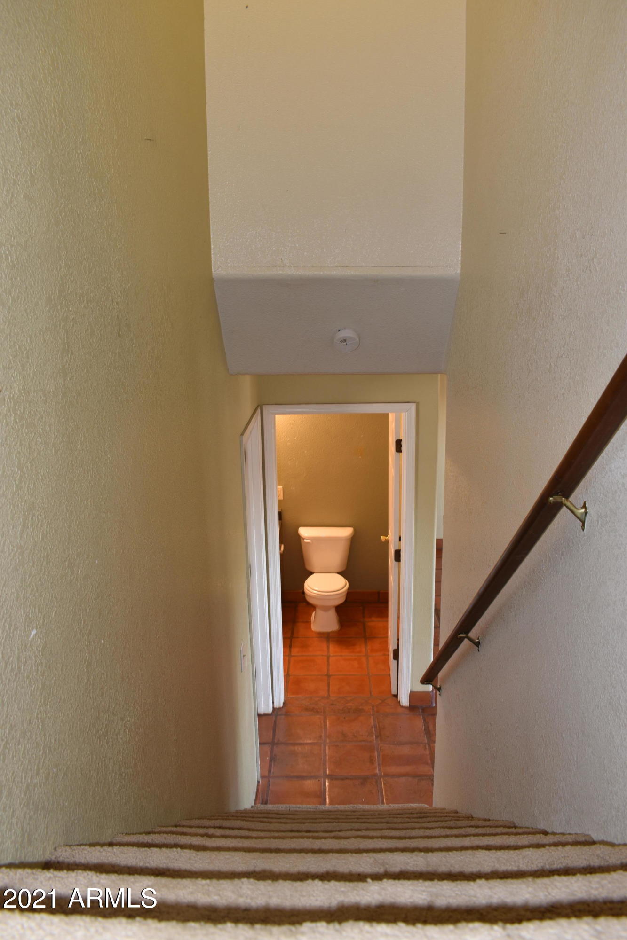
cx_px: 314
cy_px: 470
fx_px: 705
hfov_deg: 47.9
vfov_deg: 67.4
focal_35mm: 27
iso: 100
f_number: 9
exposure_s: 1/2
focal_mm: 18
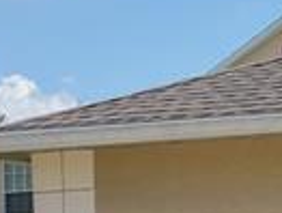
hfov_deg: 8.1
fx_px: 1528
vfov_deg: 7.8
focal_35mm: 187
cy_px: 346
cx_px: 975
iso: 400
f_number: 1.8
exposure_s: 1/8000
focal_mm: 8.67
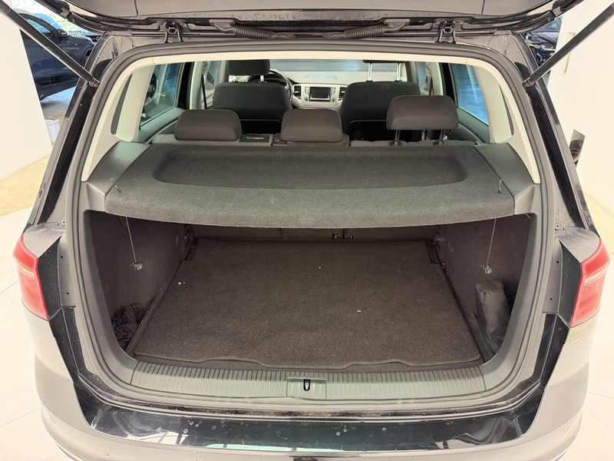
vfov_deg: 56.8
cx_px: 307
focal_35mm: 24
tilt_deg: -26.4
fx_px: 426
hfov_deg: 71.6
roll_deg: +1.9
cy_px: 230
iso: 320
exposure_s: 1/50
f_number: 1.78
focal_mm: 6.76
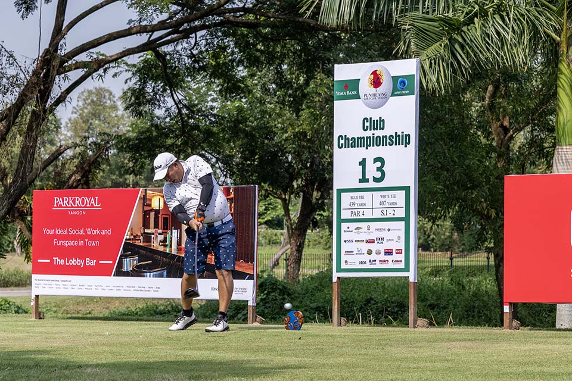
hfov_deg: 28.8
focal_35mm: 70
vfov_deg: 19.5
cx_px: 286
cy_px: 190
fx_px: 1112
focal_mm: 70
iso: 500
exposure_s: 1/2000
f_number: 5.6
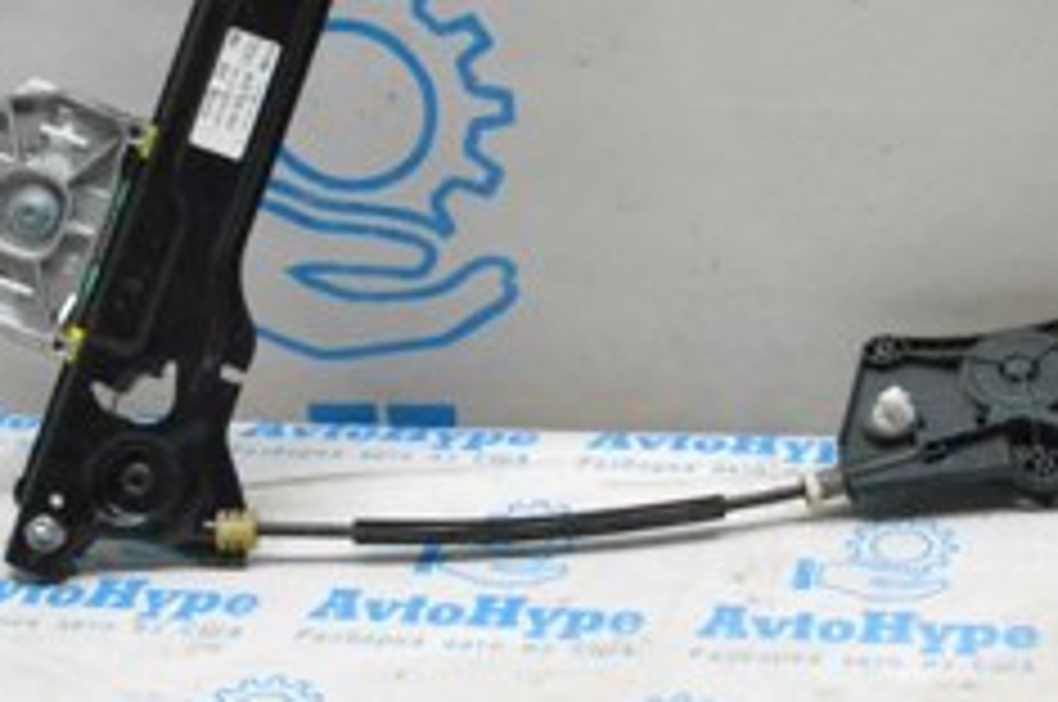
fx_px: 2641
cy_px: -162
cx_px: 1049
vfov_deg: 14.6
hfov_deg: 21.9
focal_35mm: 90
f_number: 10
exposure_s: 1/160
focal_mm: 22
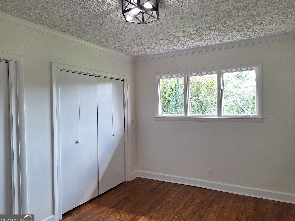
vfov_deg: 56.8
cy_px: 111
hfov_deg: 71.6
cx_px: 154
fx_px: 205
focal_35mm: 24
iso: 50
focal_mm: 5.54
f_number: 1.8
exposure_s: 1/120
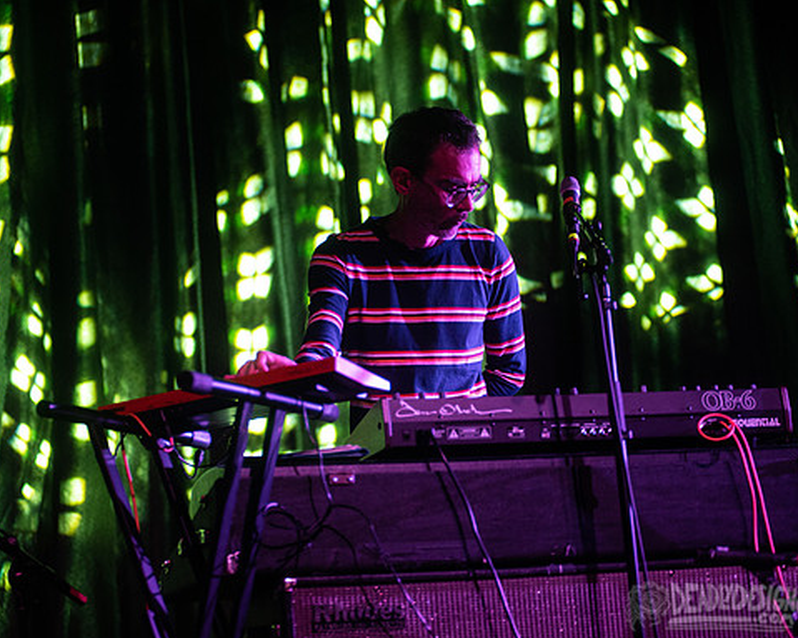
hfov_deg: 21.0
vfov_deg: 16.9
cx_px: 340
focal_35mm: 91
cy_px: 319
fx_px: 2149
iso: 3200
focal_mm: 80
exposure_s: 1/200
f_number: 3.2
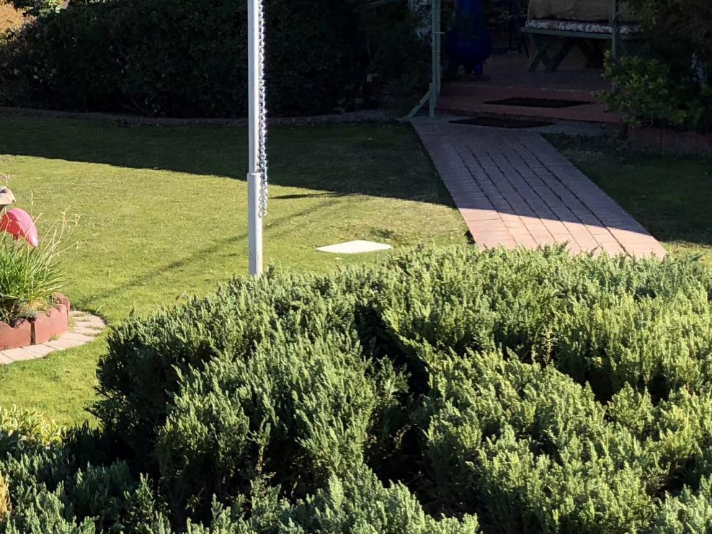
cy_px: 193
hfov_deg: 22.5
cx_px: 85
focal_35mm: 85
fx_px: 1748
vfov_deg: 17.3
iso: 20
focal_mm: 4
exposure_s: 1/2000
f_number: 1.8
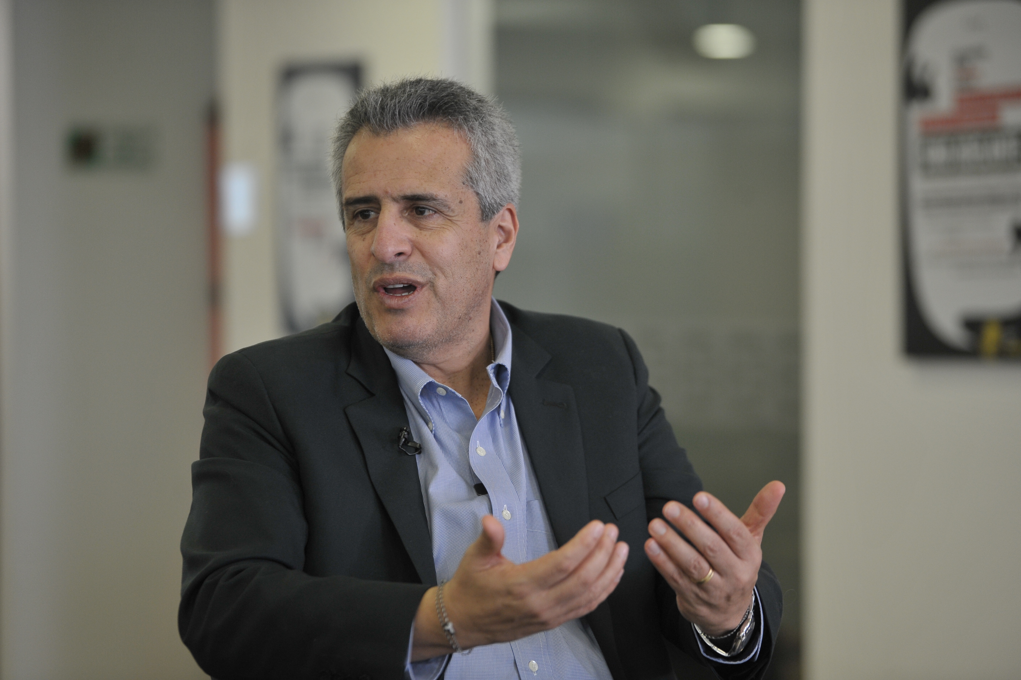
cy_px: 340
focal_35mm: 135
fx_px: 3826
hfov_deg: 15.2
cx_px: 510
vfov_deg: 10.1
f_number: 2.8
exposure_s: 1/400
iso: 1250
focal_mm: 135
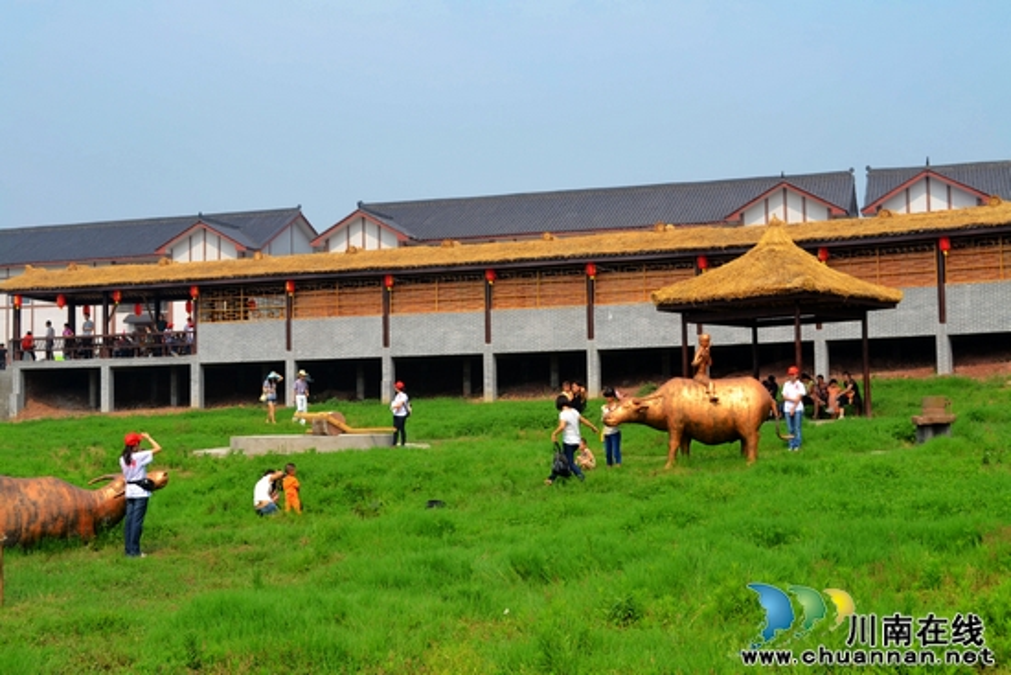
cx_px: 506
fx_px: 1348
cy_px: 338
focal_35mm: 48
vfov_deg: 28.1
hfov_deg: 41.1
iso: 100
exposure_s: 1/250
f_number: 8
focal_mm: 32
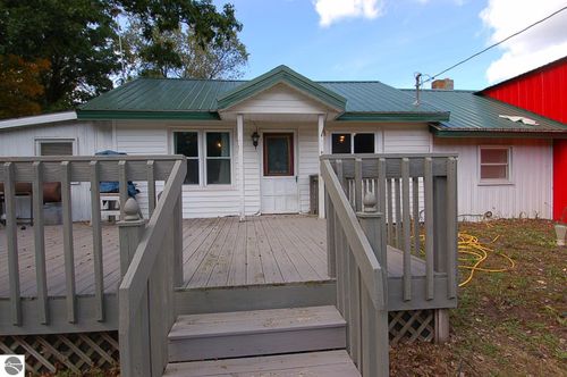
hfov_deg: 90.1
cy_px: 188
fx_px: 283
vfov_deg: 67.2
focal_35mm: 18
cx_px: 284
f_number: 7.1
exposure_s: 1/200
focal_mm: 12
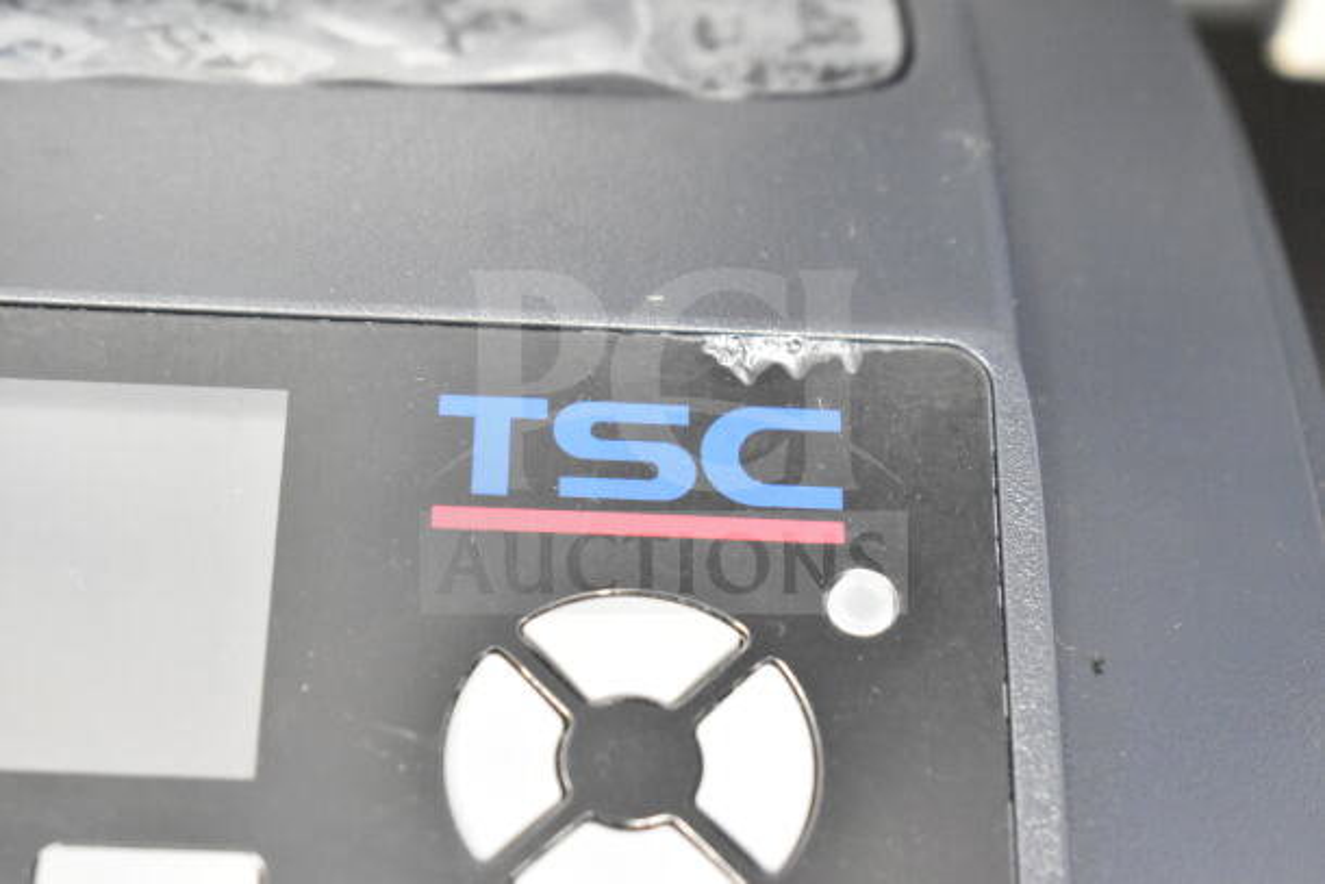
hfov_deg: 24.6
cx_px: 662
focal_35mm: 82
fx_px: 3037
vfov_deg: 16.6
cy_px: 442
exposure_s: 1/100
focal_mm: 55
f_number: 5.6
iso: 9000
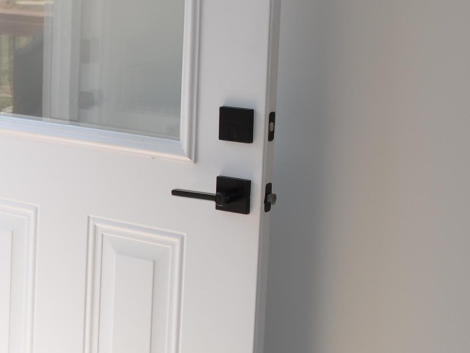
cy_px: 29
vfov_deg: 13.6
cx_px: -297
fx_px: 1466
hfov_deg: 16.2
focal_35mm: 108
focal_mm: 20
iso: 100
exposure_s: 1/200
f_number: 5.6
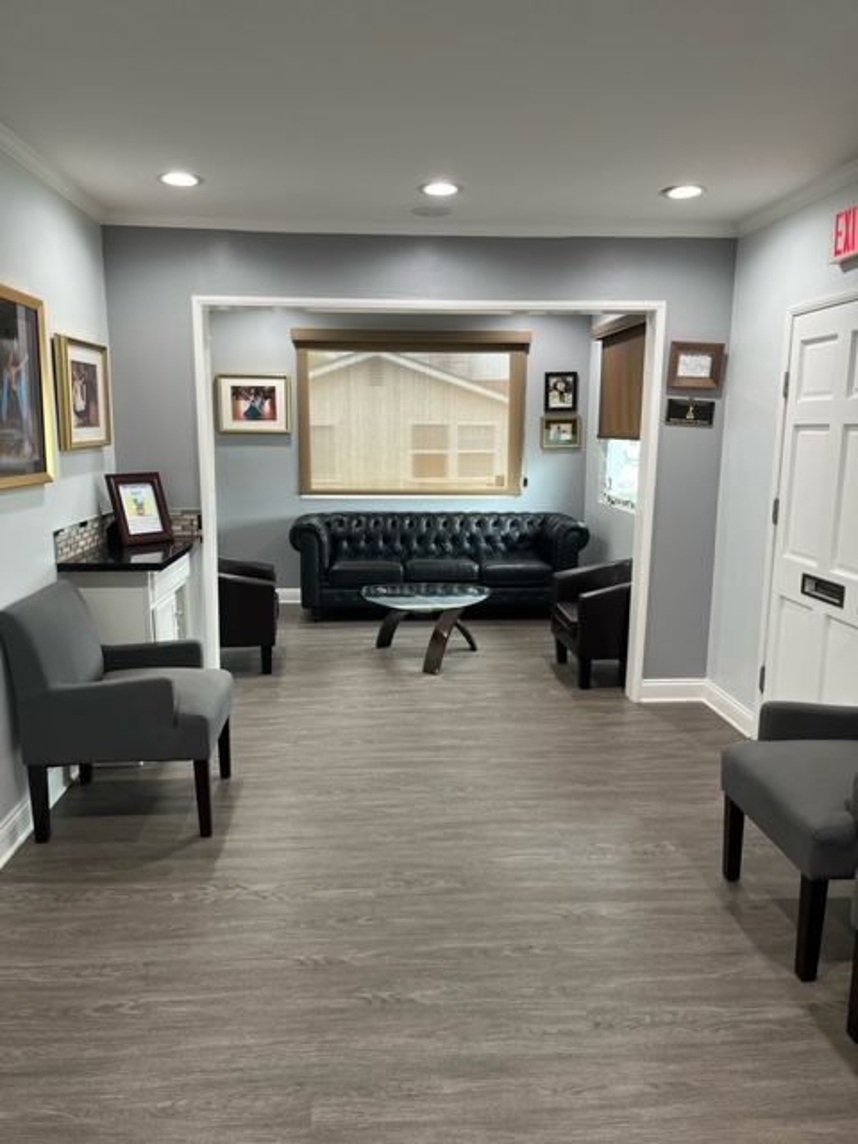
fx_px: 859
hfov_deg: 53.1
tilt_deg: -10.5
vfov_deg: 67.3
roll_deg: +0.1
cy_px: 572
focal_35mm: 26
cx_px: 429
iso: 100
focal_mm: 5.1
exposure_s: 1/60
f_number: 1.6
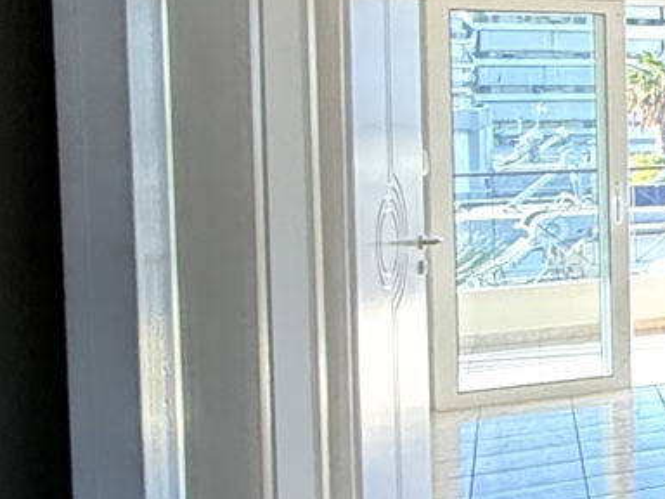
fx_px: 1345
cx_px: 1661
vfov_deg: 20.8
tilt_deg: -0.4
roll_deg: -0.4
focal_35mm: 70
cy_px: 118
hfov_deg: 14.5
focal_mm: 2.22
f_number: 2.2
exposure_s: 1/60
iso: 400
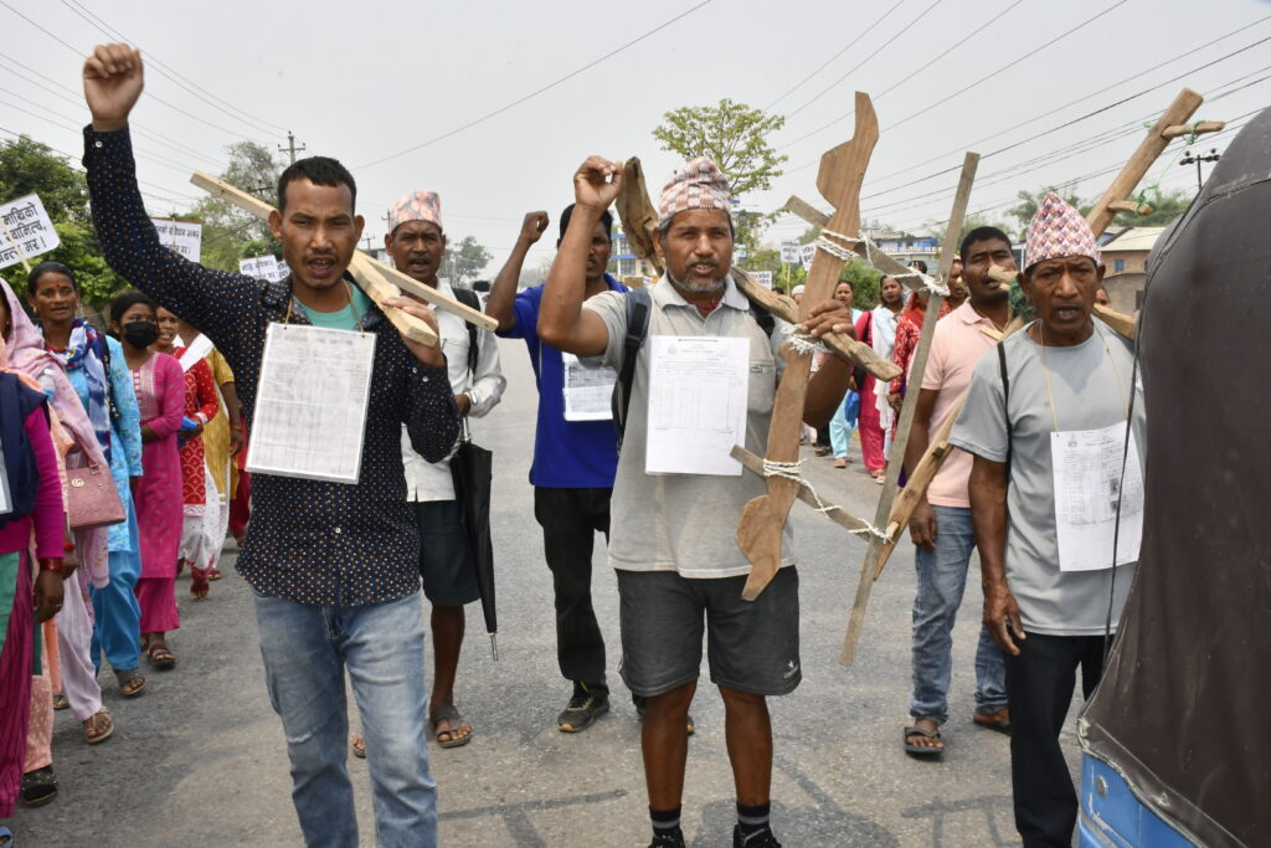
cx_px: 636
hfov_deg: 53.1
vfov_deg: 36.9
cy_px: 424
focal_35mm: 36
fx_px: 1271
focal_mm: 24
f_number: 25
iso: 800
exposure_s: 1/250
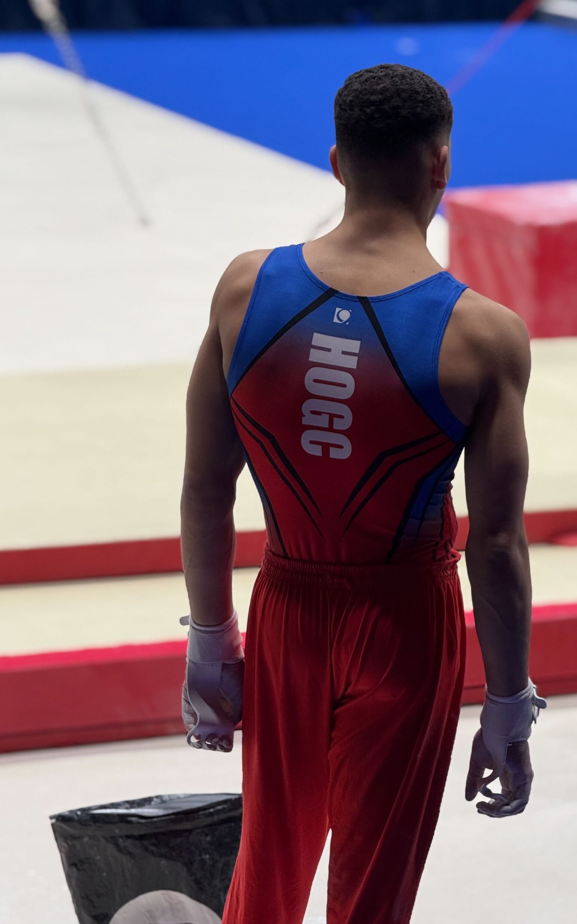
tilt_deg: -12.4
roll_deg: -0.7
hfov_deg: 9.9
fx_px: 3321
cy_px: 462
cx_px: 317
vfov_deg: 15.8
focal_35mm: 132
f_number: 2.8
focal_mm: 15.66
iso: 64
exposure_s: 1/99
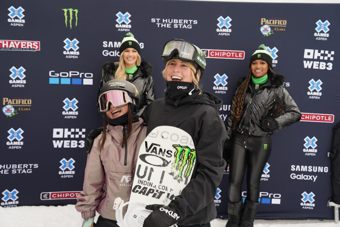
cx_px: 170
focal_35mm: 41
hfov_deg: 47.4
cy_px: 114
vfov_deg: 32.6
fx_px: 387
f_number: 4
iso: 400
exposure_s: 1/640
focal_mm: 41
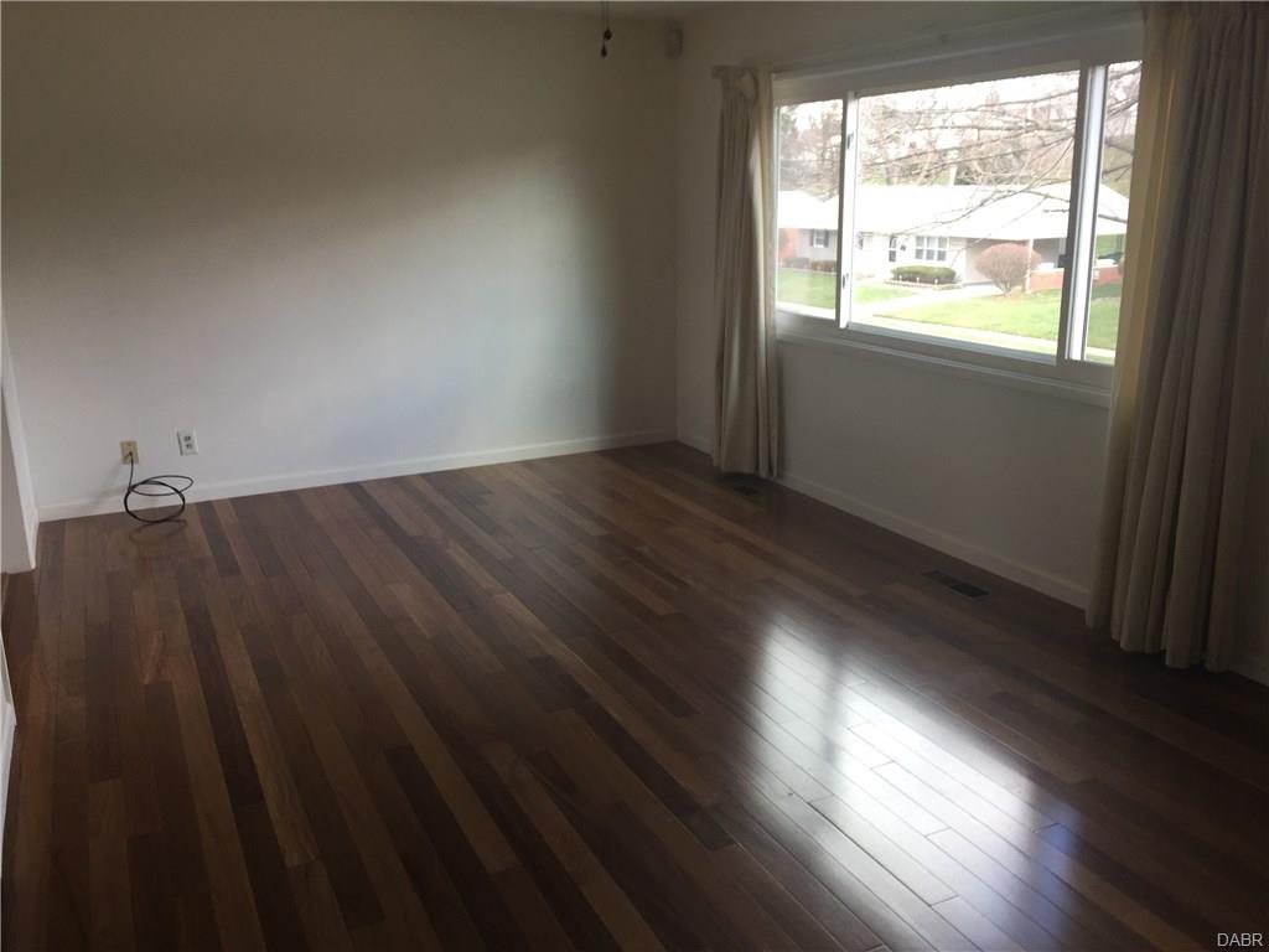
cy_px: 476
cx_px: 634
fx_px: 1063
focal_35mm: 29
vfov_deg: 48.2
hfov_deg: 61.7
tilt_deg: -11.5
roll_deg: -1.5
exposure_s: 1/60
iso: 40
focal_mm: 4.15
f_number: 2.2
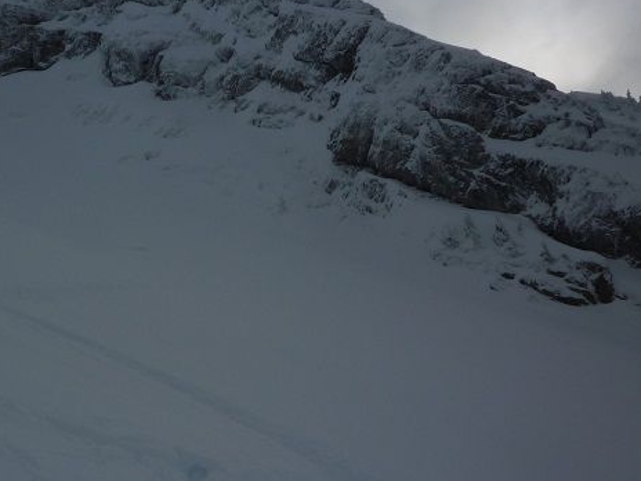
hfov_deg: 37.2
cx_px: 228
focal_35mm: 51
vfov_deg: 28.4
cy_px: 318
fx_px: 944
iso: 80
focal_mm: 5.2
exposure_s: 1/1000
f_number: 8
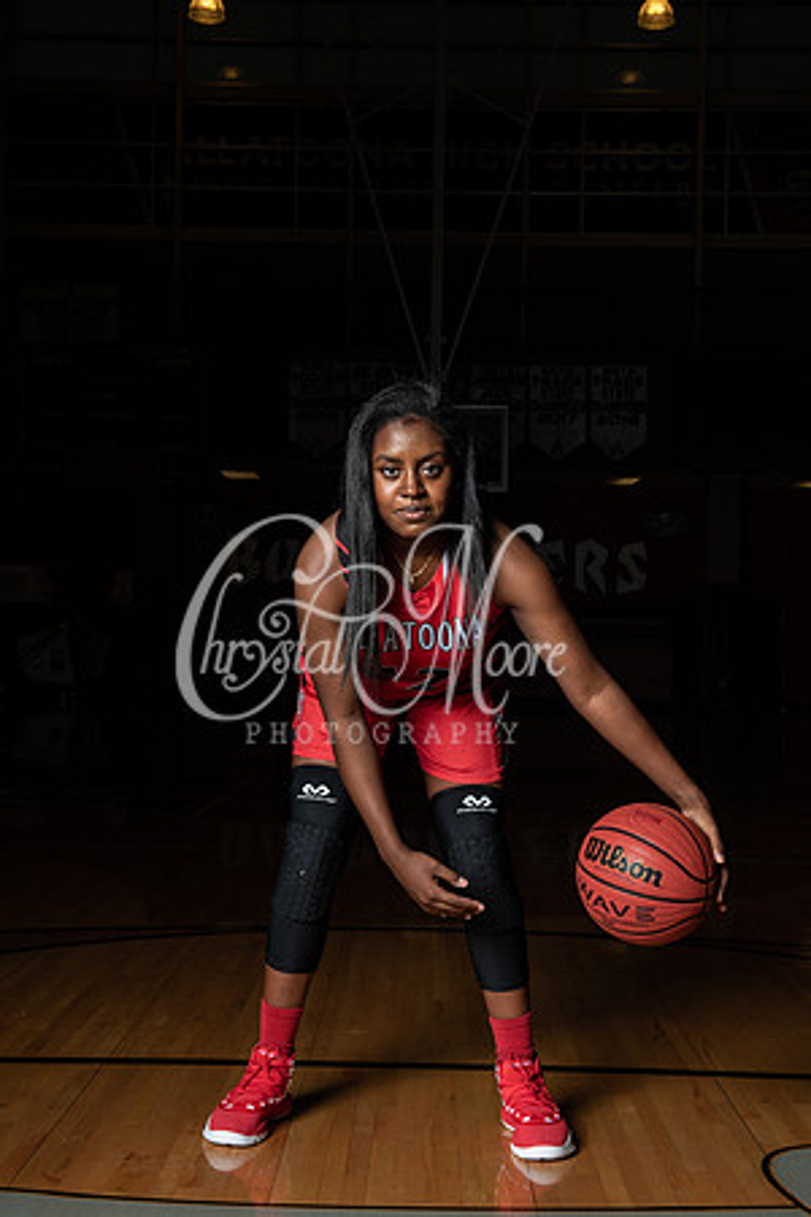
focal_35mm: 55
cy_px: 608
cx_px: 406
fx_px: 1858
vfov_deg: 36.2
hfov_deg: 24.6
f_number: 14
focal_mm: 55
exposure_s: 1/200
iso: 320
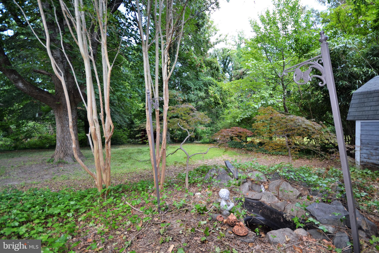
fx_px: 158
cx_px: 190
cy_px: 126
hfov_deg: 100.4
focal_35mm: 15
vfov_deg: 77.3
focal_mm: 10
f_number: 4
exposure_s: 1/125
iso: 220
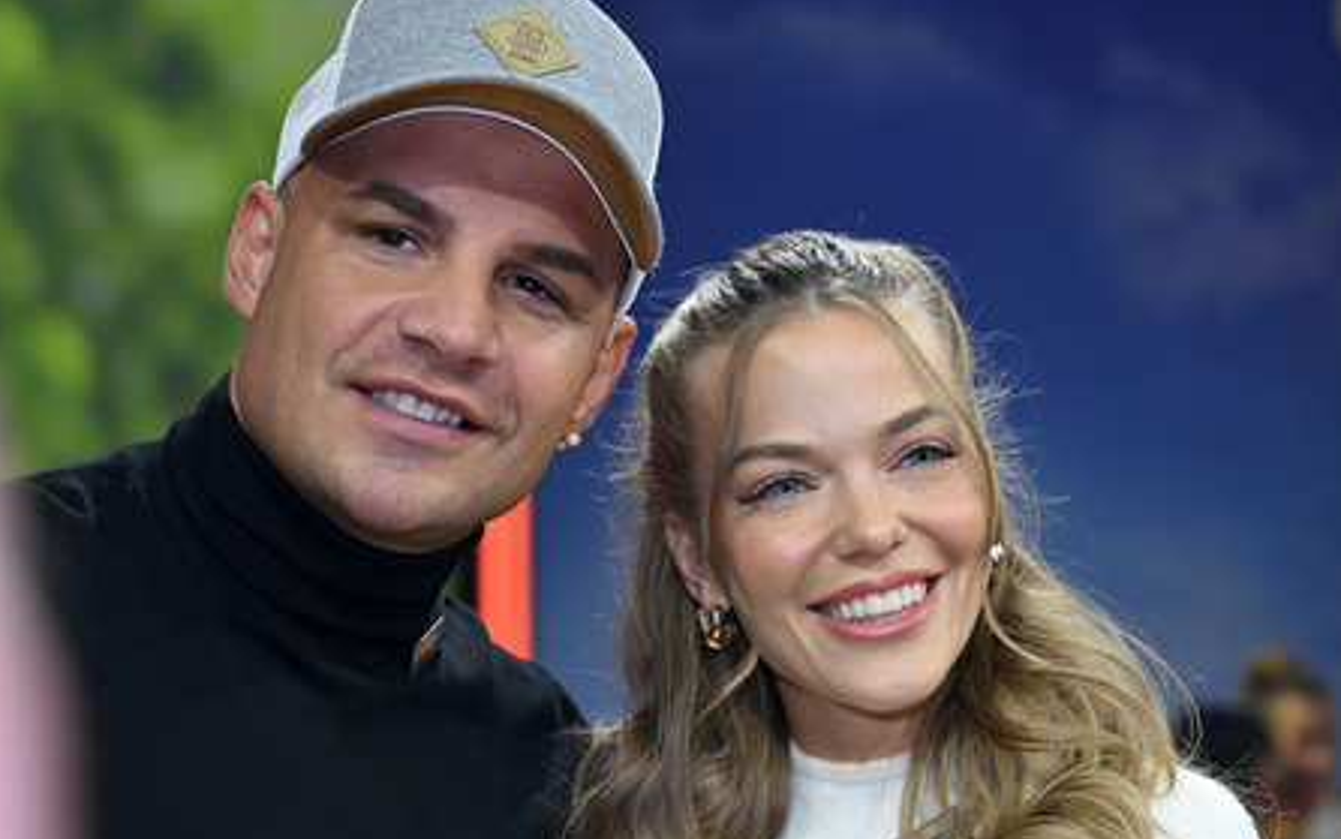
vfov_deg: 18.6
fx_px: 2559
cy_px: 439
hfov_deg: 29.4
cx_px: 666
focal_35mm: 70
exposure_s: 1/200
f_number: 4
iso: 1000
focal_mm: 68
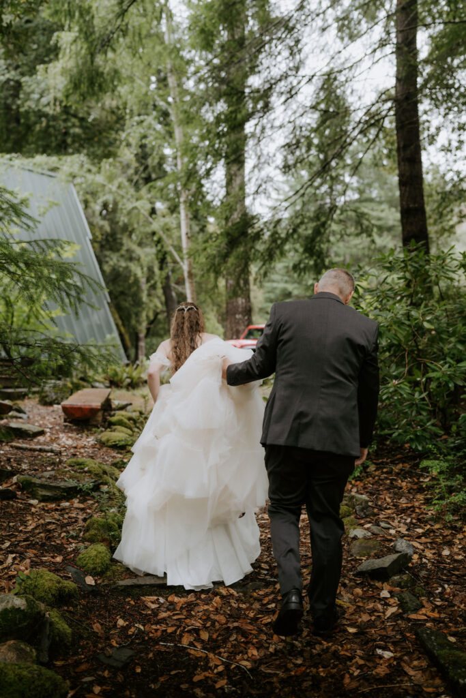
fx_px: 679
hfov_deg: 37.9
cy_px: 349
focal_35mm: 35
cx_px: 233
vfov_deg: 54.4
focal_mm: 35
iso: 200
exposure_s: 1/250
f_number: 2
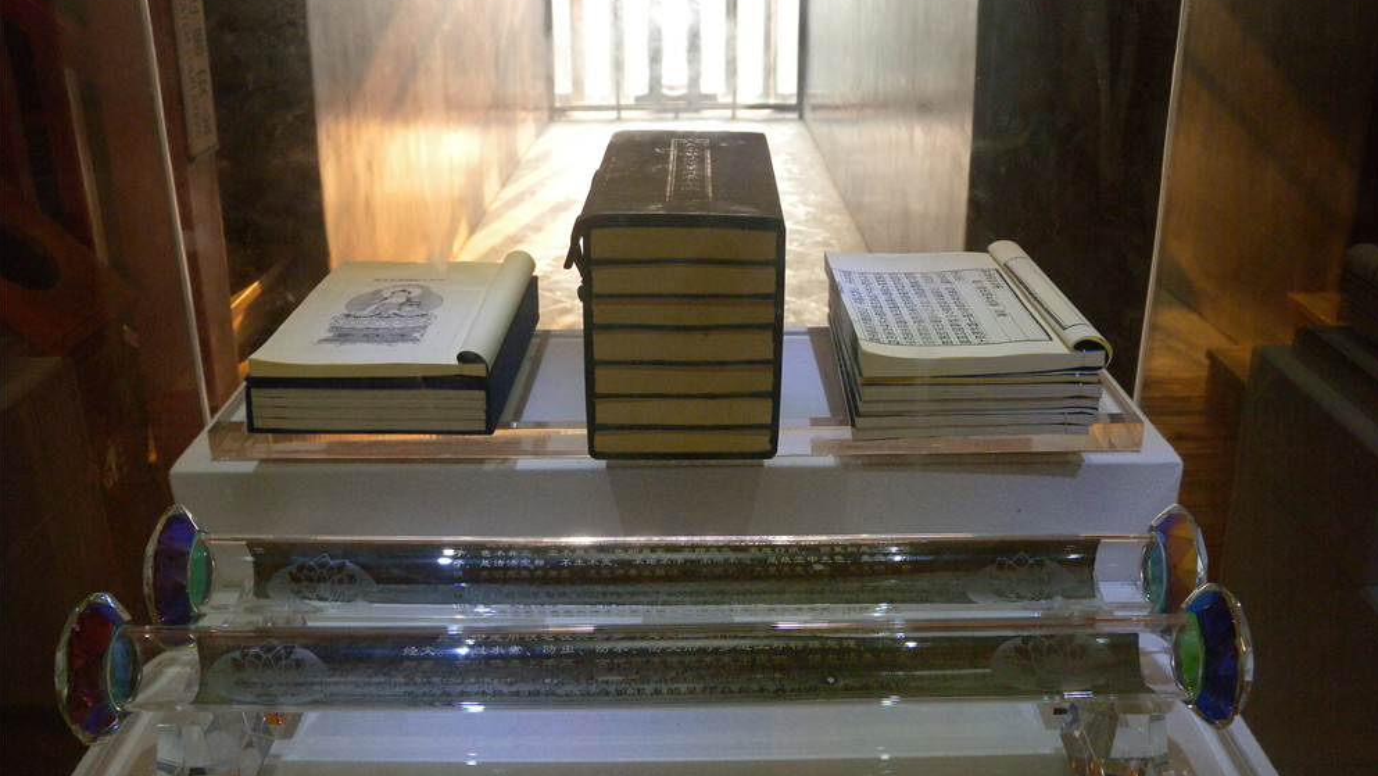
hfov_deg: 58.0
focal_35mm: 34
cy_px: 478
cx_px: 691
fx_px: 1243
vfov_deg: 34.5
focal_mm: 6.7
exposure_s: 1/71.6
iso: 348
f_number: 2.8
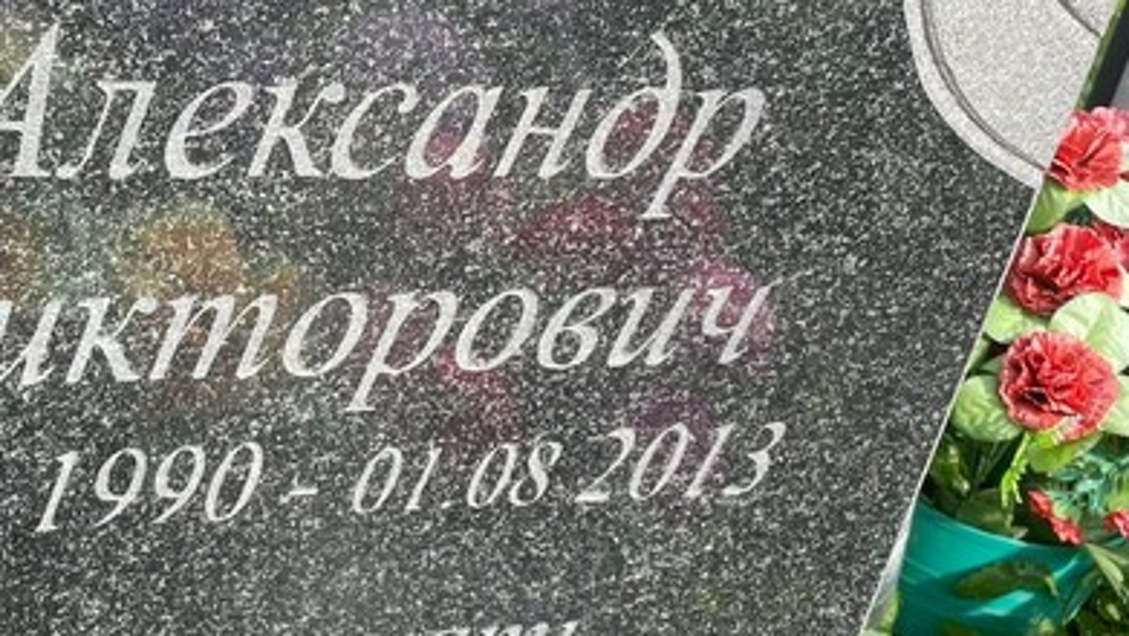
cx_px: 266
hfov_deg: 35.1
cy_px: 173
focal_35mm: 58
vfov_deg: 20.6
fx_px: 1736
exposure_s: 1/1135
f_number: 1.6
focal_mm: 4.2
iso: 32
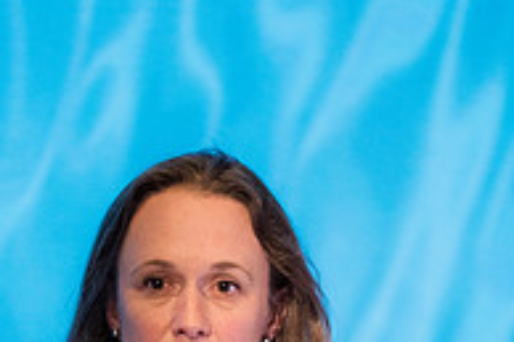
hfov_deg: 3.4
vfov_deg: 2.3
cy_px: 505
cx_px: -16
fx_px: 8545
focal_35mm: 599
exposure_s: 1/125
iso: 1000
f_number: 2.8
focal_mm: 200
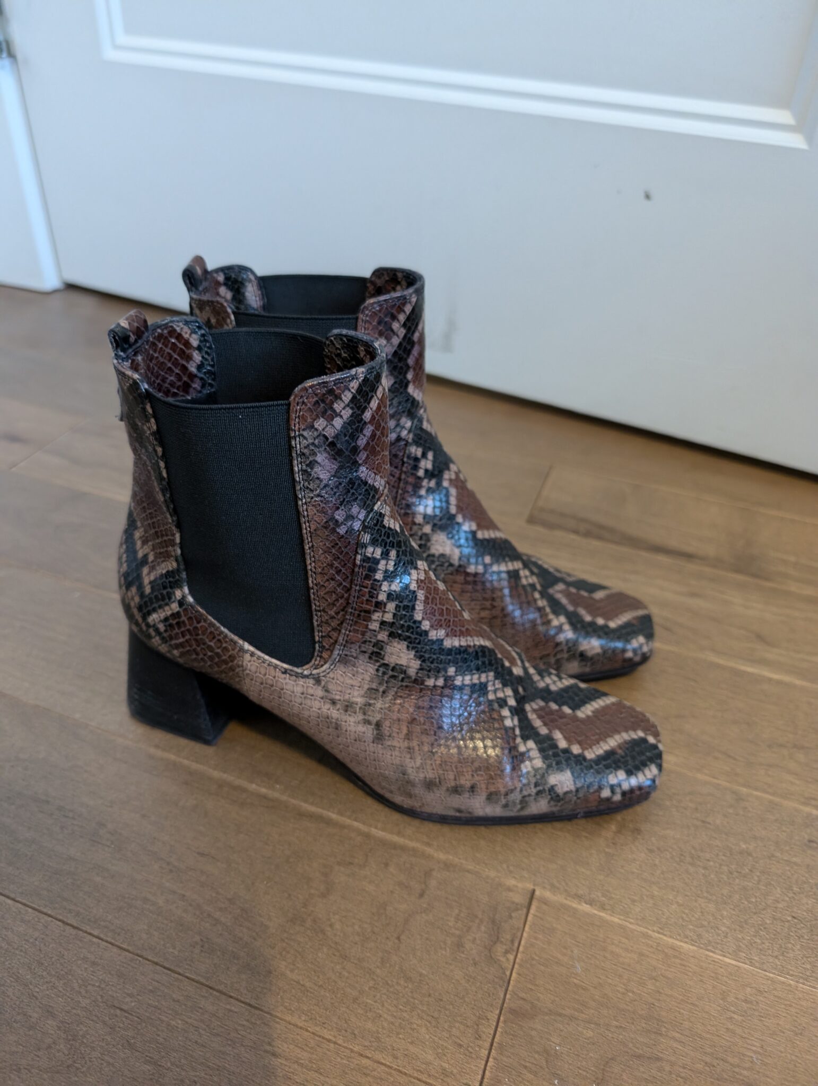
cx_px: 409
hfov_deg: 56.9
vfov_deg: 71.5
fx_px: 754
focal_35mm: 24
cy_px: 543
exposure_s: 1/60
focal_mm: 6.9
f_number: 1.68
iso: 569
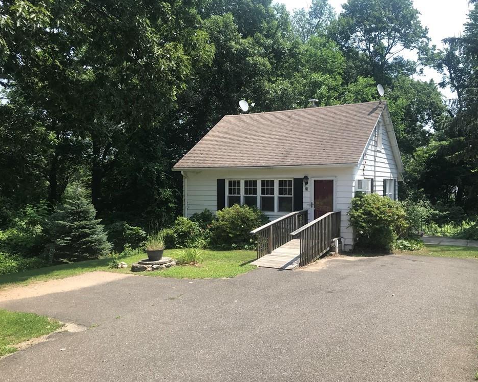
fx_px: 424
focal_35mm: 30
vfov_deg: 48.5
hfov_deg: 58.7
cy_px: 196
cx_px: 253
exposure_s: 1/887
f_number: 1.8
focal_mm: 3.99
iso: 20
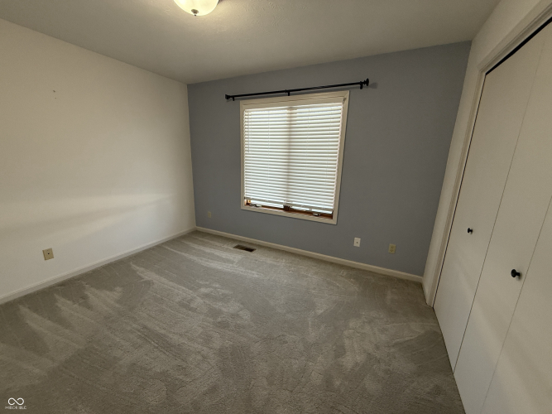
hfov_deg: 102.1
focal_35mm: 14
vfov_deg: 85.7
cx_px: 276
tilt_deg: -13.5
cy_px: 207
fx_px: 223
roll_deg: -1.7
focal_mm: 2.22
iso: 125
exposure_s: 1/120
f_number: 2.2
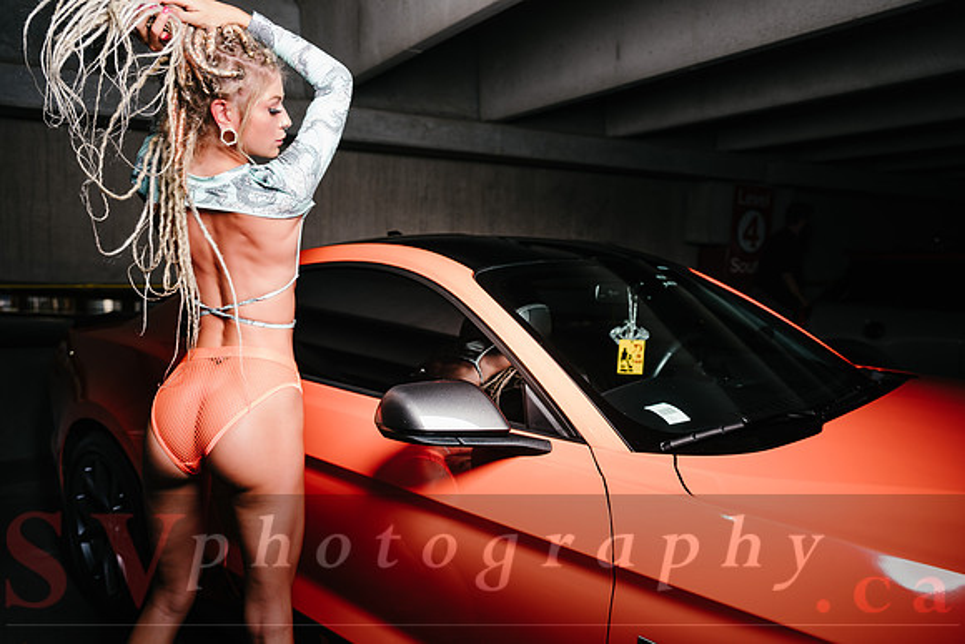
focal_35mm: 26
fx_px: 703
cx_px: 483
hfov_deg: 68.9
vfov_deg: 49.1
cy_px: 359
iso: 100
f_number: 4
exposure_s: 1/125
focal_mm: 32
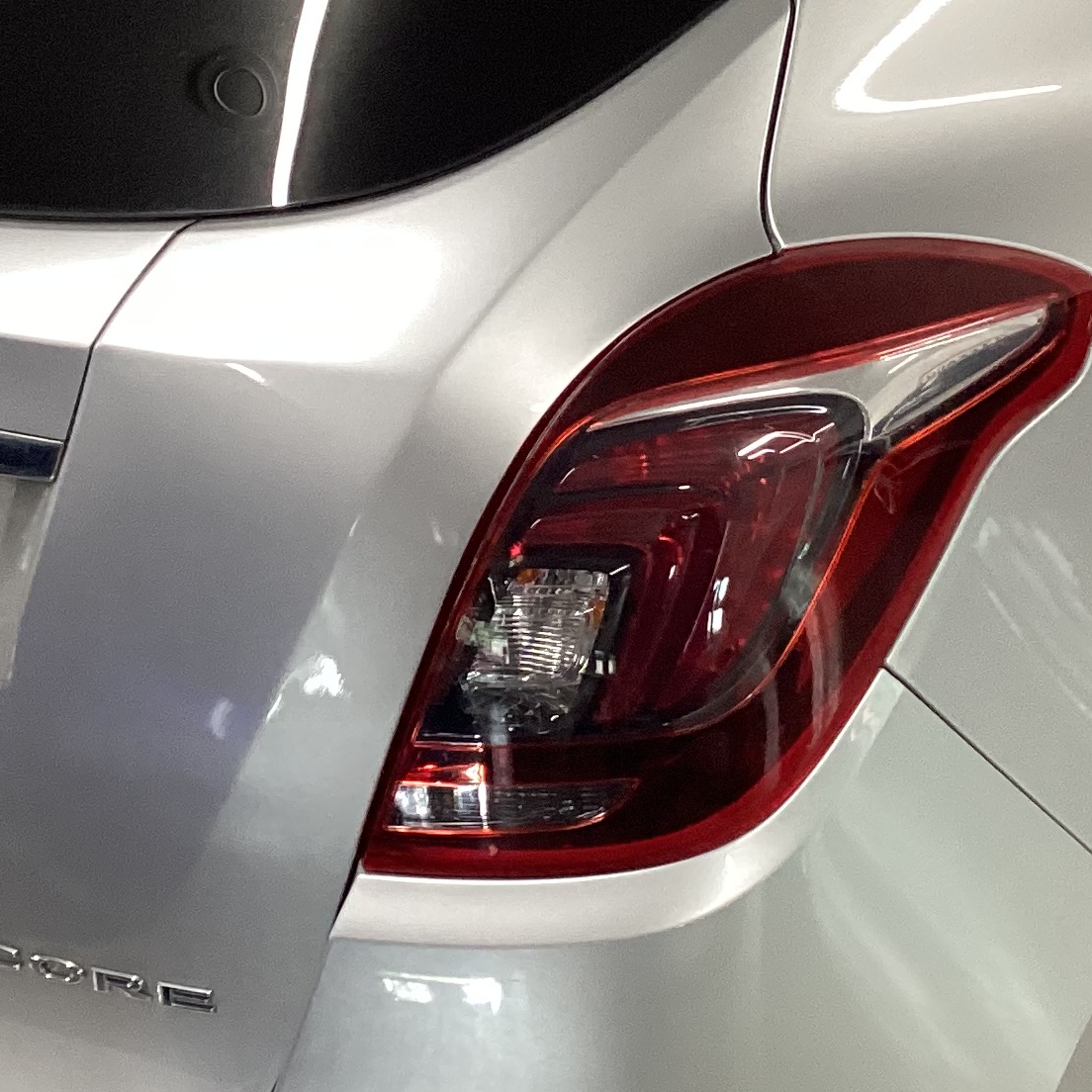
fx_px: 2891
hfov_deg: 21.4
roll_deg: +0.1
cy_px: 480
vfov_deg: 21.4
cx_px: 536
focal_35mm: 81
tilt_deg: -20.8
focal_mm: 3.3
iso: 200
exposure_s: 1/60
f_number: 2.4
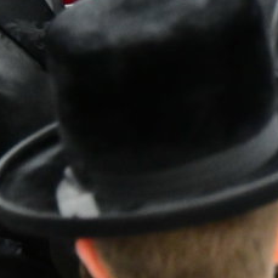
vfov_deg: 2.8
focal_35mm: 634
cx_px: 579
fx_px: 5761
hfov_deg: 2.7
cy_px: -98
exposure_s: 1/200
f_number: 5.6
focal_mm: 122
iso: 2500
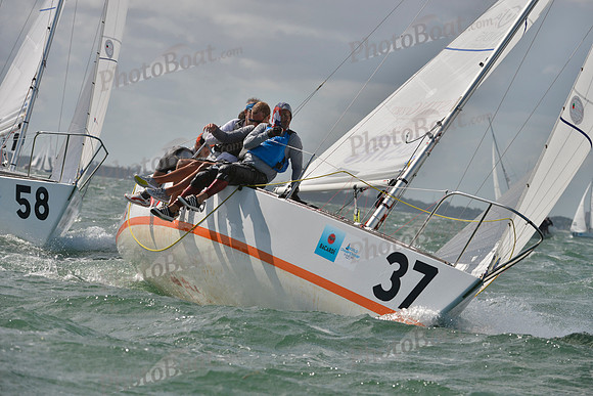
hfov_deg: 10.3
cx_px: 296
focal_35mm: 200
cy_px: 198
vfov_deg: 6.9
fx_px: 3295
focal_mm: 200
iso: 280
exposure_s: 1/1600
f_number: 8
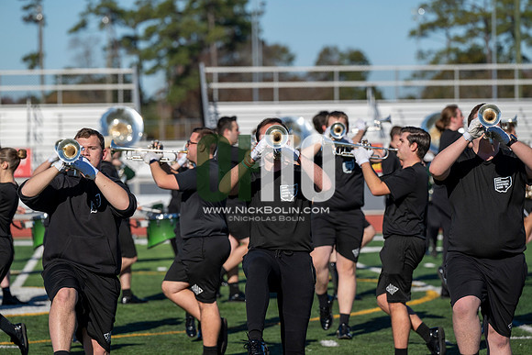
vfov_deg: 6.9
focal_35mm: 200
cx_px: 266
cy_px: 178
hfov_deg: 10.3
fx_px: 2956
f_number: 5
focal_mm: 200
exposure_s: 1/2000
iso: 200
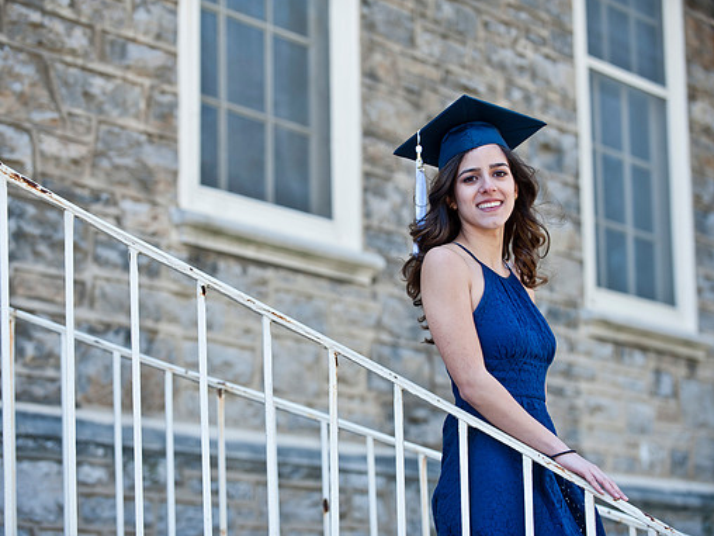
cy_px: 269
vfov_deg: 13.2
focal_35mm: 112
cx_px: 340
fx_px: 2310
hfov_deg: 17.6
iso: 100
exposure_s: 1/125
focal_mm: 102
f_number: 3.5
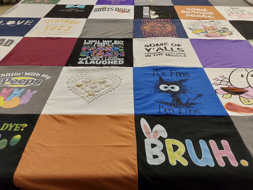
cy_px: 95
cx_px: 126
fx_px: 205
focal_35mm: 28
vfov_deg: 49.7
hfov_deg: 63.4
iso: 100
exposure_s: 1/60
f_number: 1.9
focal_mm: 2.91
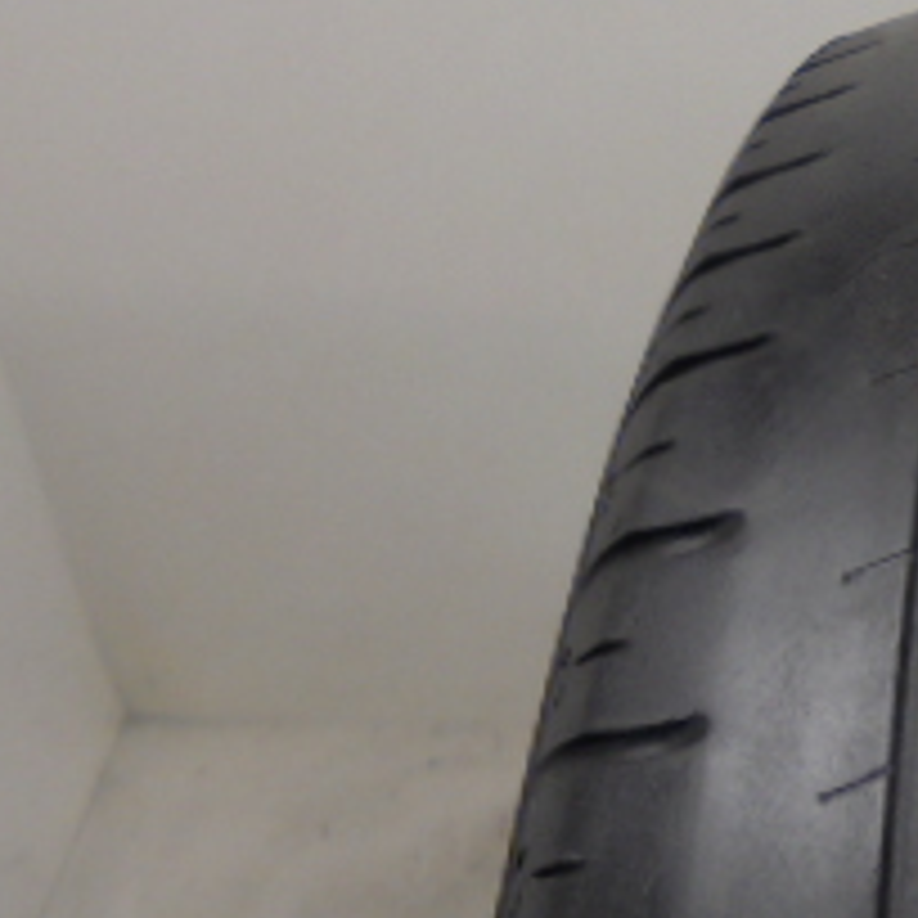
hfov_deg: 21.6
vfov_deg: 23.3
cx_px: 1210
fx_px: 2160
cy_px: 72
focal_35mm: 72
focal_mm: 4.6
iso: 100
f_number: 3.5
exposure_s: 1/30
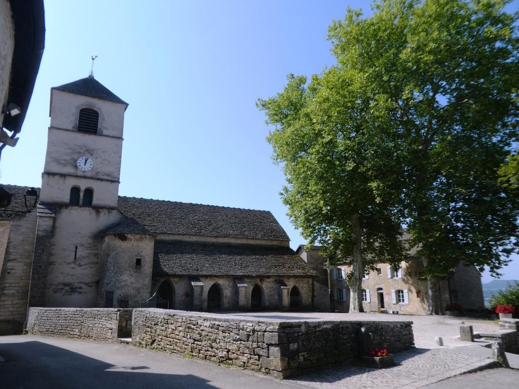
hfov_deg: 71.6
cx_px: 260
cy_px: 194
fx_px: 360
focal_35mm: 24
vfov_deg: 56.8
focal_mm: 4.3
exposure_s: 1/1000
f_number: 3.3
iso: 80
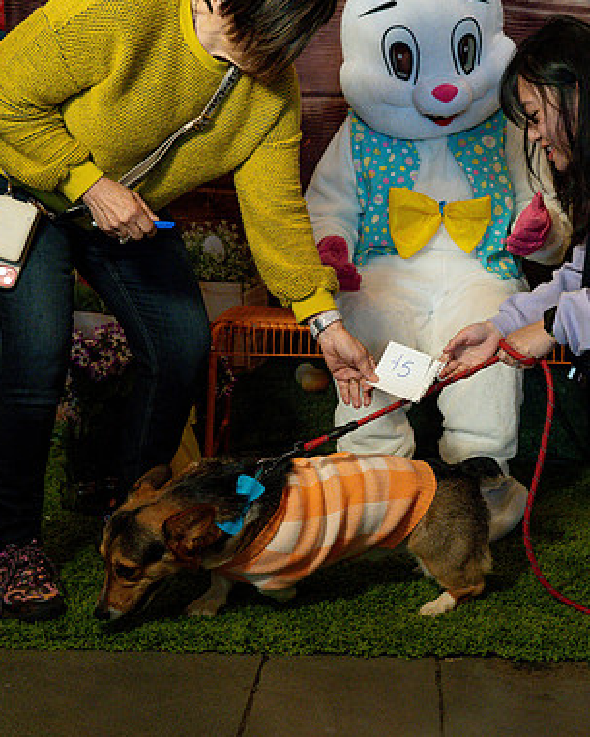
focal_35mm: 50
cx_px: 424
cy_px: 370
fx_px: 1091
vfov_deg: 37.3
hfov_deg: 29.9
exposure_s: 1/500
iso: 8000
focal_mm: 35
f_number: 4.5
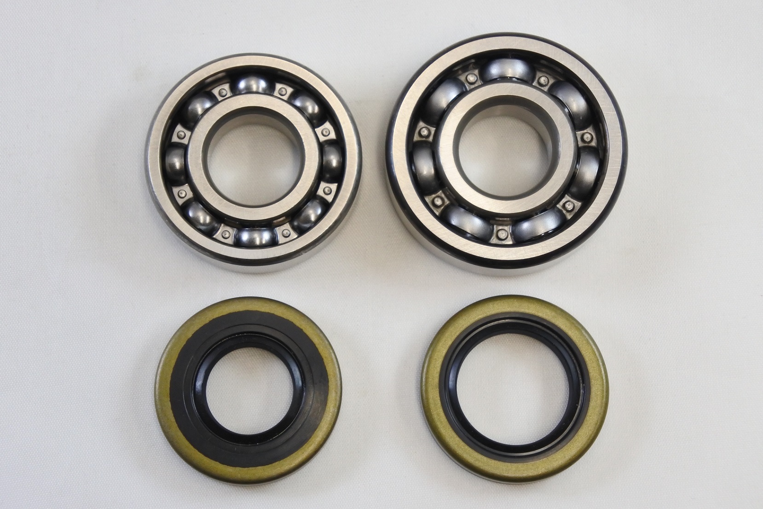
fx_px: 1717
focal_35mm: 81
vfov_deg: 16.9
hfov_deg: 25.1
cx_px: 382
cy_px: 254
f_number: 5.6
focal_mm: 30
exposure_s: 1/125
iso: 720
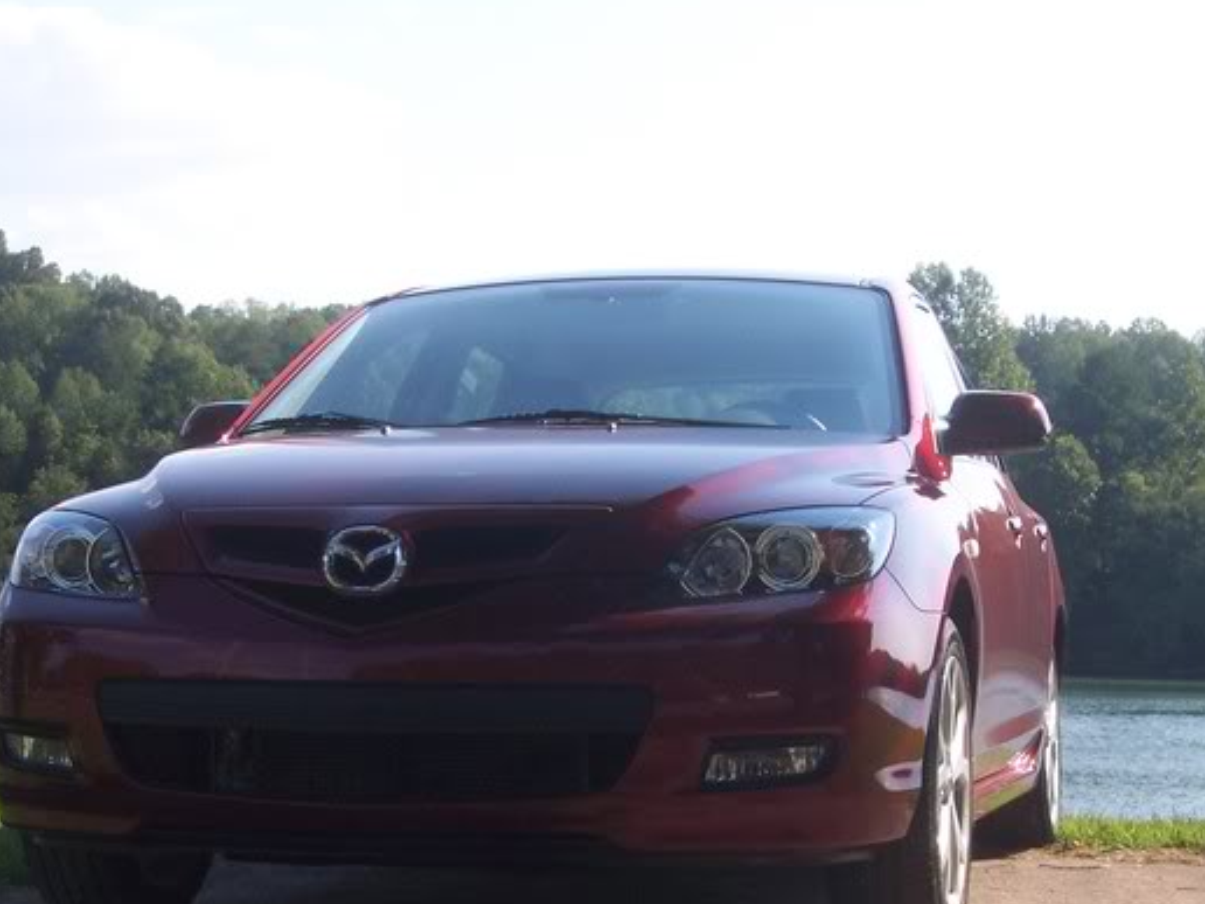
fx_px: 2750
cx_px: 551
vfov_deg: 18.6
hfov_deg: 24.7
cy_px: 669
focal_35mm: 79
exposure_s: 1/350
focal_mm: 10.7
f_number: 5.6
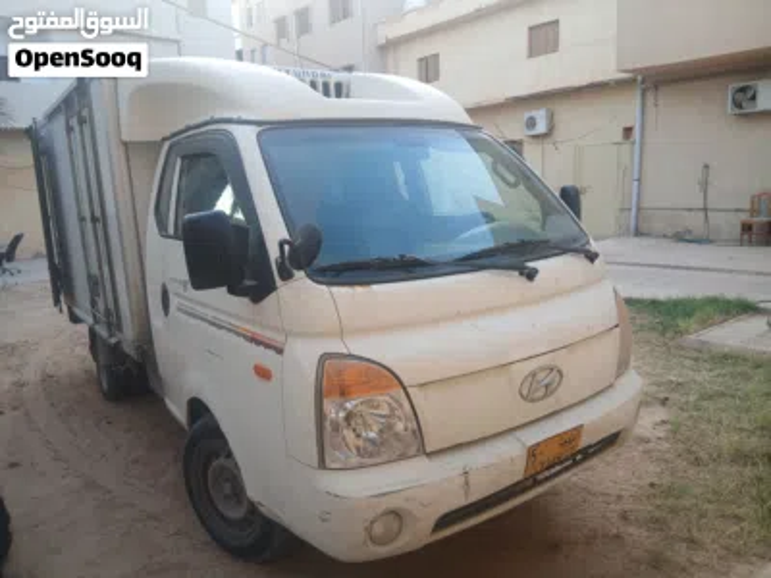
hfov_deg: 67.3
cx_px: 386
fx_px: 579
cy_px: 289
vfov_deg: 53.1
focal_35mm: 26
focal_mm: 3.98
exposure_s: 1/100
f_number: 1.8
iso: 40
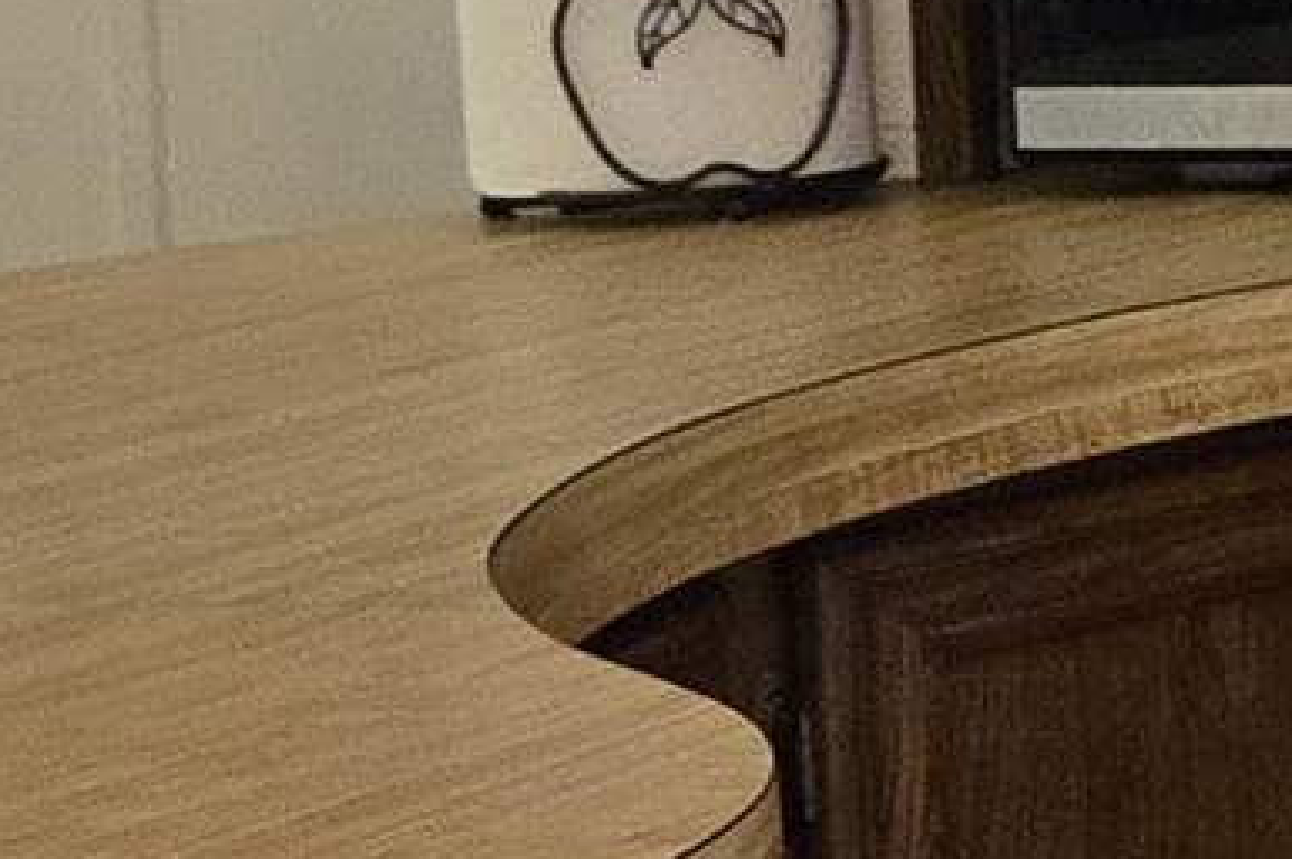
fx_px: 6849
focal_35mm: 191
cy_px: -77
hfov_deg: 8.2
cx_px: 4527
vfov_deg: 7.1
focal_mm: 5.4
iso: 250
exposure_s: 1/120
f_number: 1.8
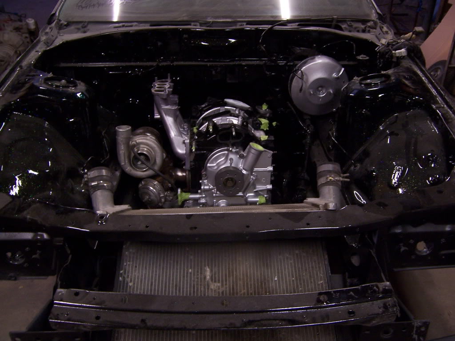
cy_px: 170
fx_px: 434
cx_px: 228
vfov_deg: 42.9
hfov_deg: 55.4
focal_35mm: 33
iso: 140
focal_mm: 5.5
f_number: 3.4
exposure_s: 1/8
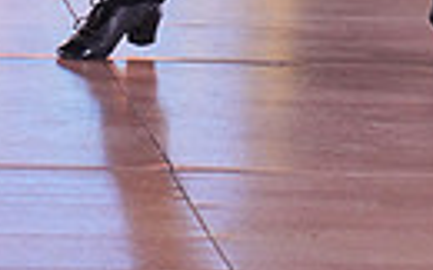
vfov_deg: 5.6
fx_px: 2676
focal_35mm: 227
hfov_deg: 9.2
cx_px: -22
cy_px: -347
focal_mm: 50
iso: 2500
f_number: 4
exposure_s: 1/400
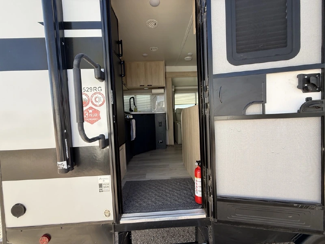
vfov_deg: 85.7
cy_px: 122
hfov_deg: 102.1
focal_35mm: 14
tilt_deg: -1.5
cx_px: 162
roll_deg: +1.8
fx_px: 131
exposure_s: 1/227
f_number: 2.2
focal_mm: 2.22
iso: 50
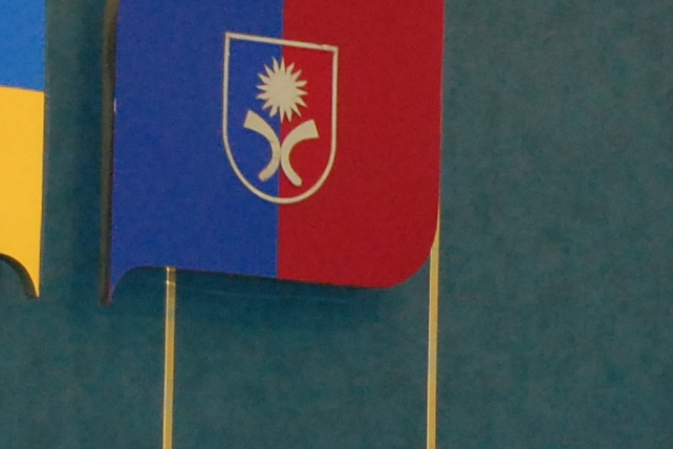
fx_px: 5514
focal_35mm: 295
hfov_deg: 6.9
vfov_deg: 4.6
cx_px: 980
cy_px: 577
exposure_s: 1/60
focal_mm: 42
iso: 1250
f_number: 5.3
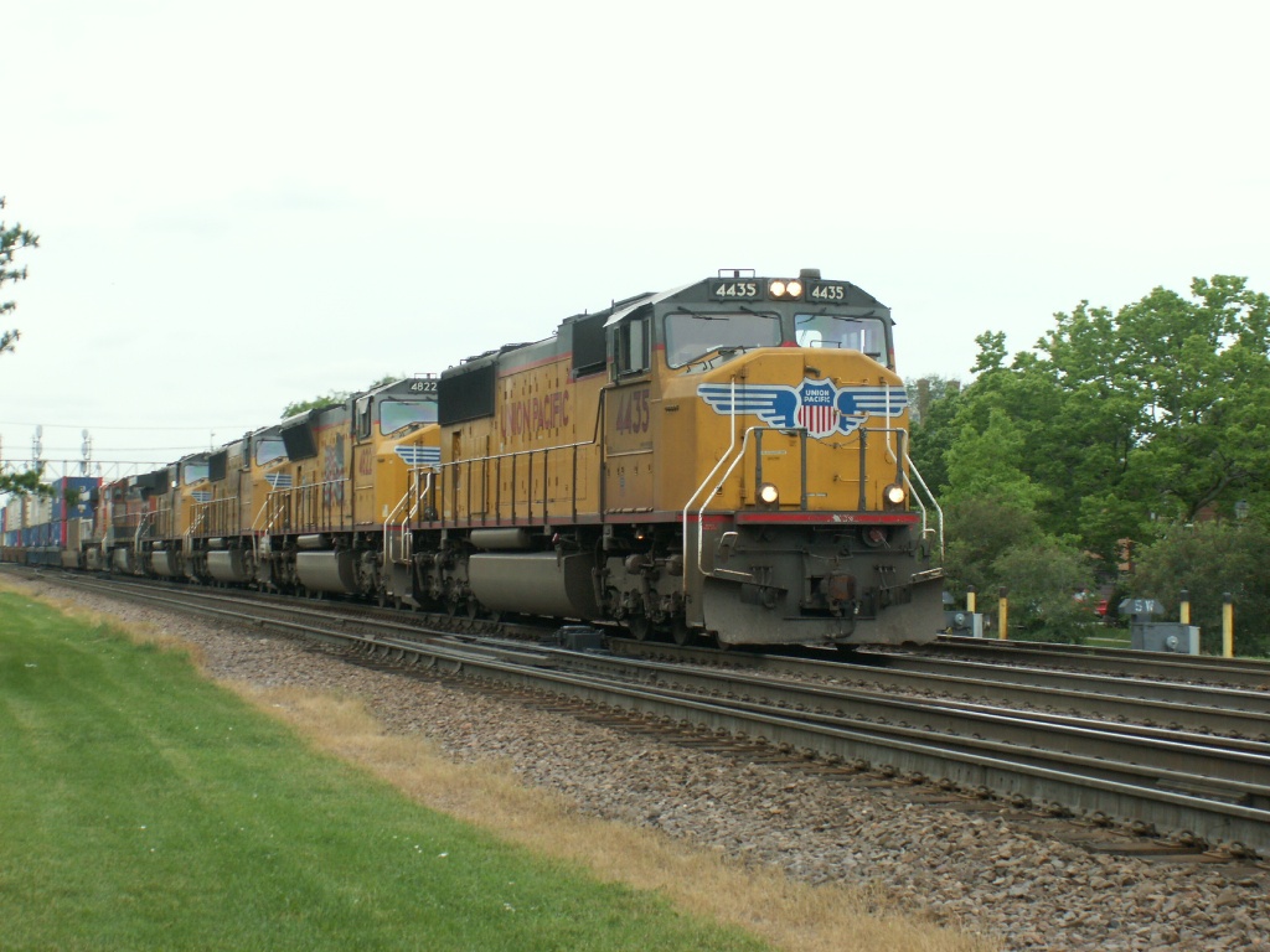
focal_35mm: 76
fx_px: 2788
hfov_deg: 25.7
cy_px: 476
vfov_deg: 19.4
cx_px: 635
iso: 50
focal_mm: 12.62
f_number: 4
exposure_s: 1/250
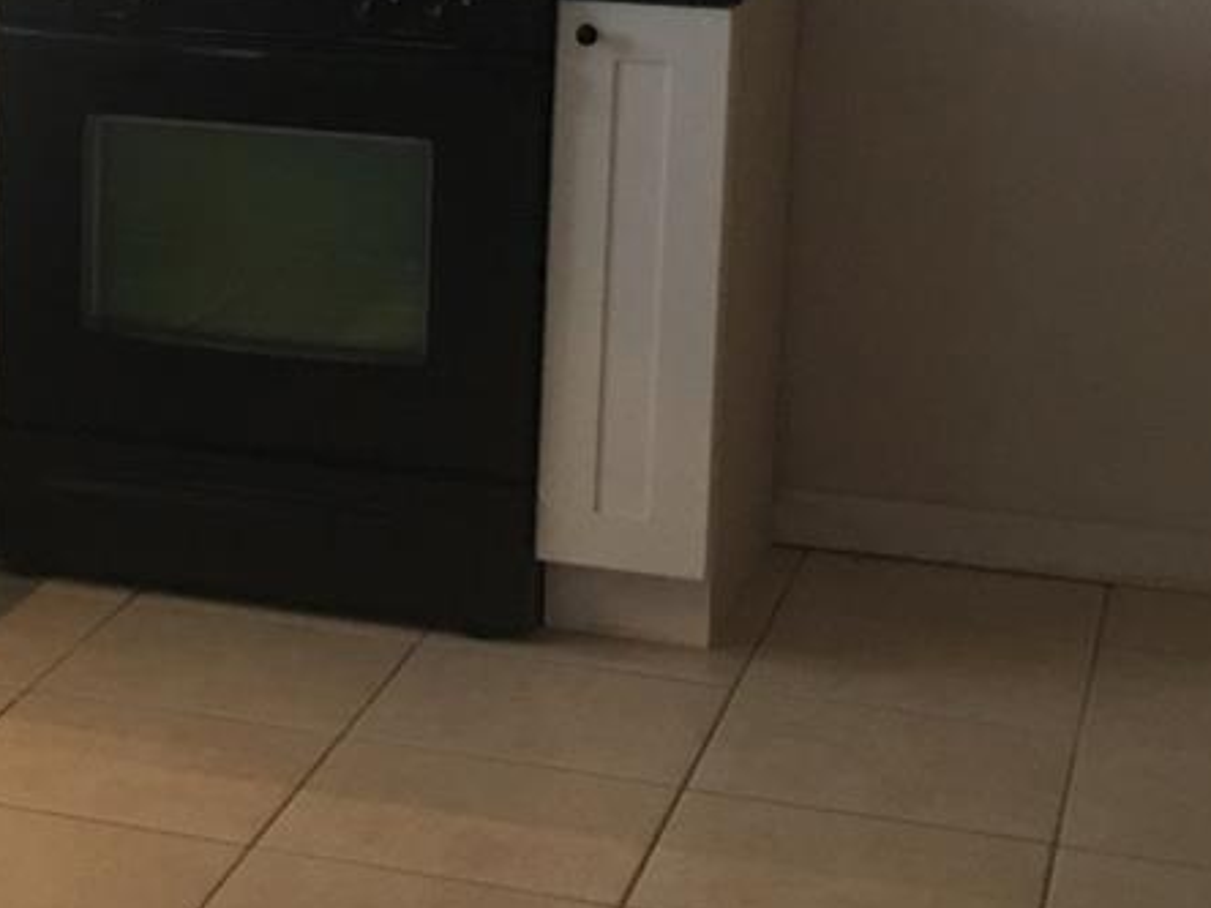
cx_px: -281
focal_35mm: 98
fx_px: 3428
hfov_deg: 18.8
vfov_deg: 14.8
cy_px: 11
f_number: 2.2
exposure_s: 1/15
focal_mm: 4.15
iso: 64
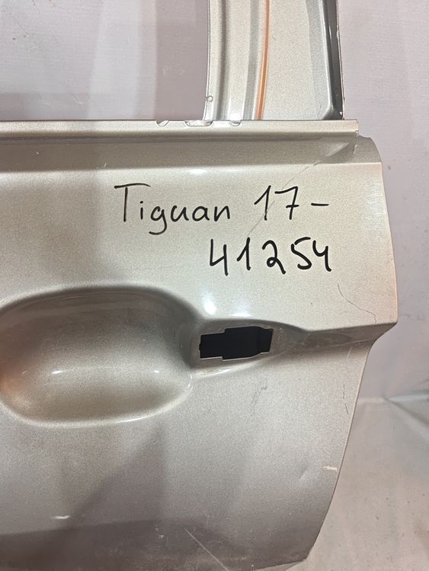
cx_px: 214
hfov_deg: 58.9
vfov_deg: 73.9
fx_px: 380
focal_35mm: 23
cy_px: 286
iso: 125
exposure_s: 1/100
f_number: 1.6
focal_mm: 6.06
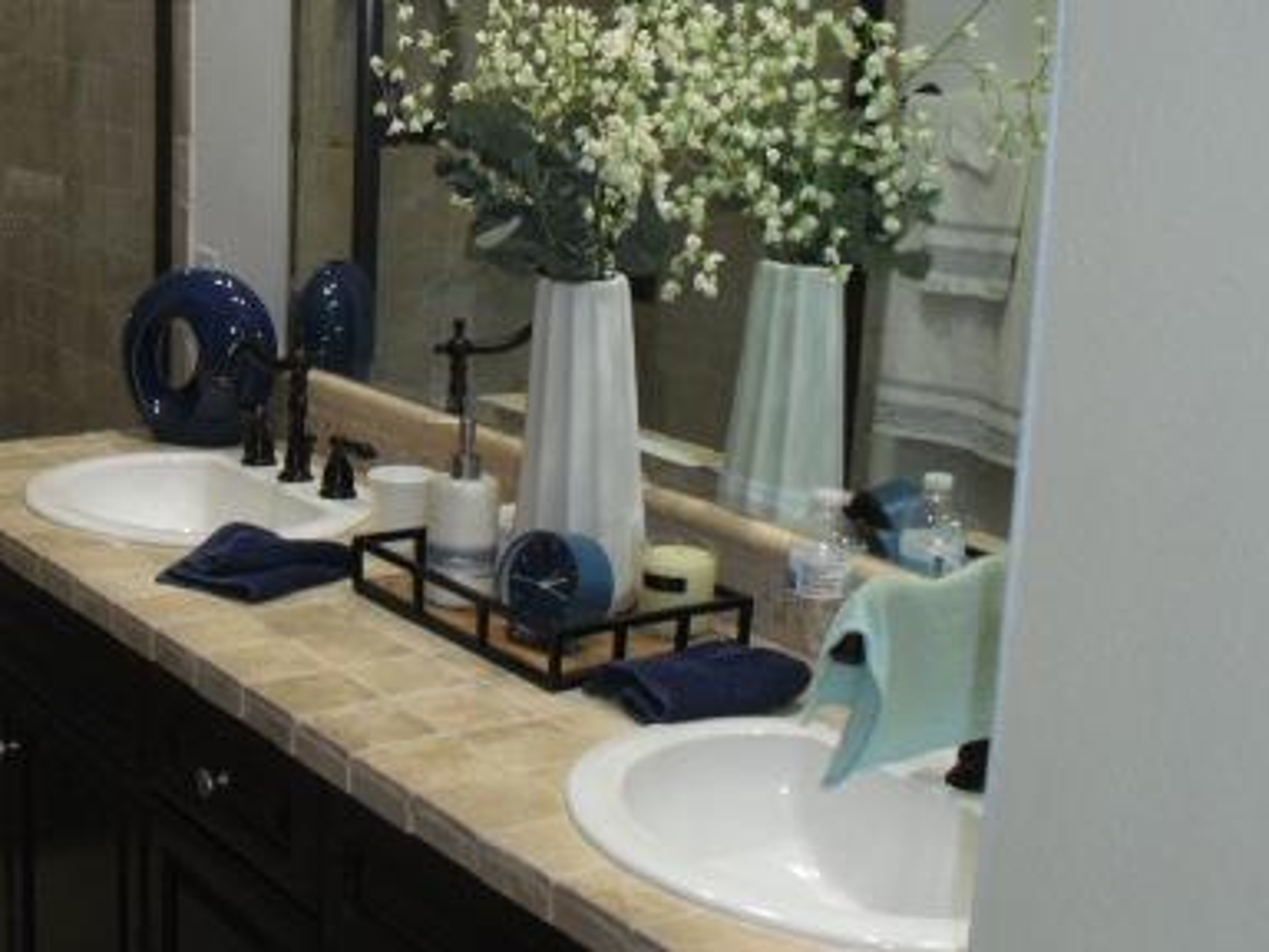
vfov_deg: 24.4
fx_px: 2200
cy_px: 476
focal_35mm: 60
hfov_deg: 31.4
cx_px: 264
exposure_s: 1/60
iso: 400
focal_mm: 6.3
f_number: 3.1
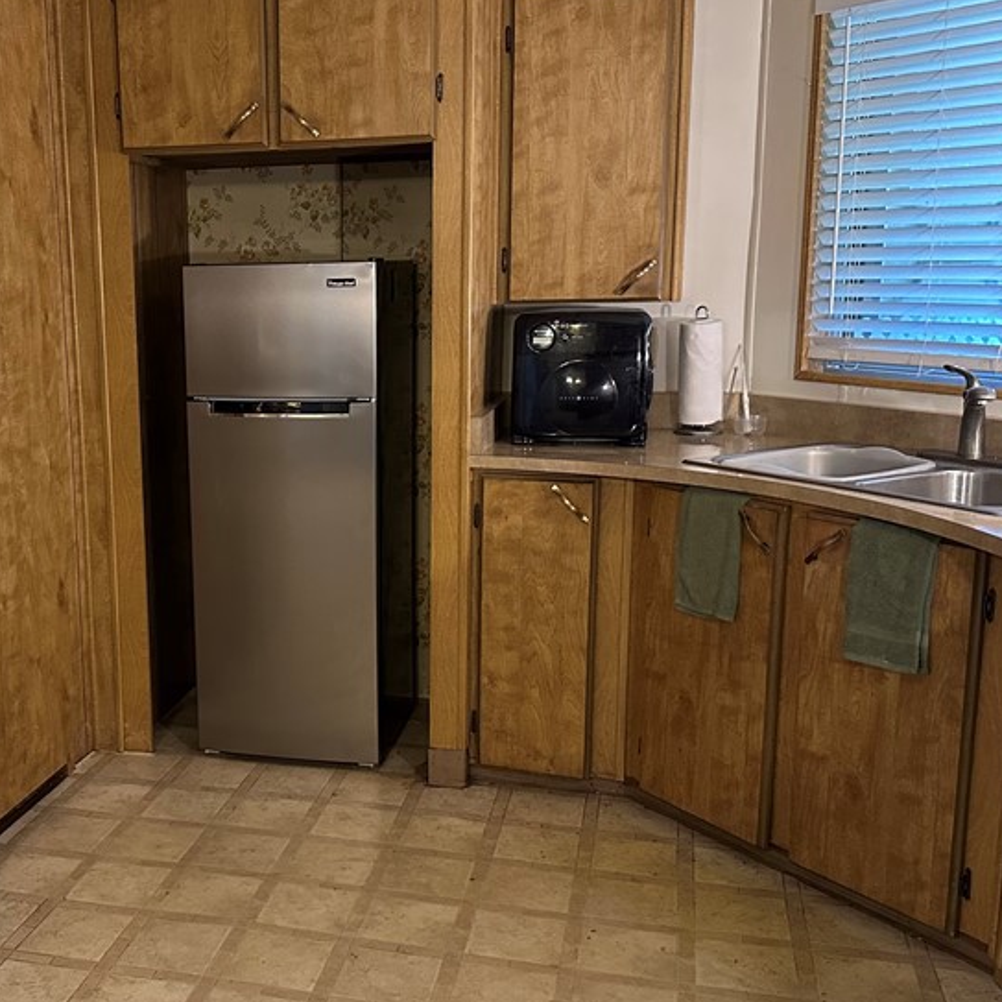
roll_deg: +1.5
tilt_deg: -11.6
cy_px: 513
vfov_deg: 41.9
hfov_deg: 40.8
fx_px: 1310
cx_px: 260
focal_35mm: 40
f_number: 1.78
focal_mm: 6.86
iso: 640
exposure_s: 1/60
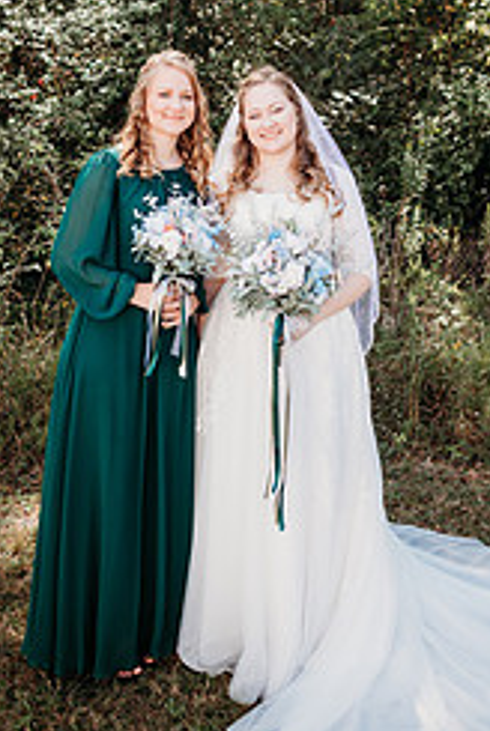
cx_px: 251
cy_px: 152
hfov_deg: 30.6
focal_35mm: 44
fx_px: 896
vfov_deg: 42.6
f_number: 2.2
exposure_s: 1/800
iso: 100
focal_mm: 24
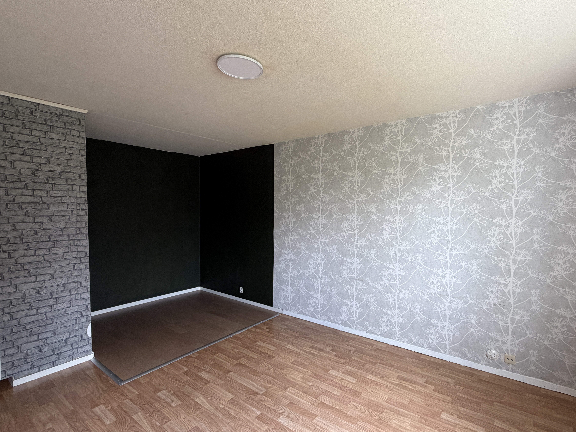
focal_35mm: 17
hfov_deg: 90.2
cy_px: 217
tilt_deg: -1.5
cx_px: 335
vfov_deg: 74.7
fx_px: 283
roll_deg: +0.1
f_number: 2.2
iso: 160
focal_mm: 2.22
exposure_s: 1/121
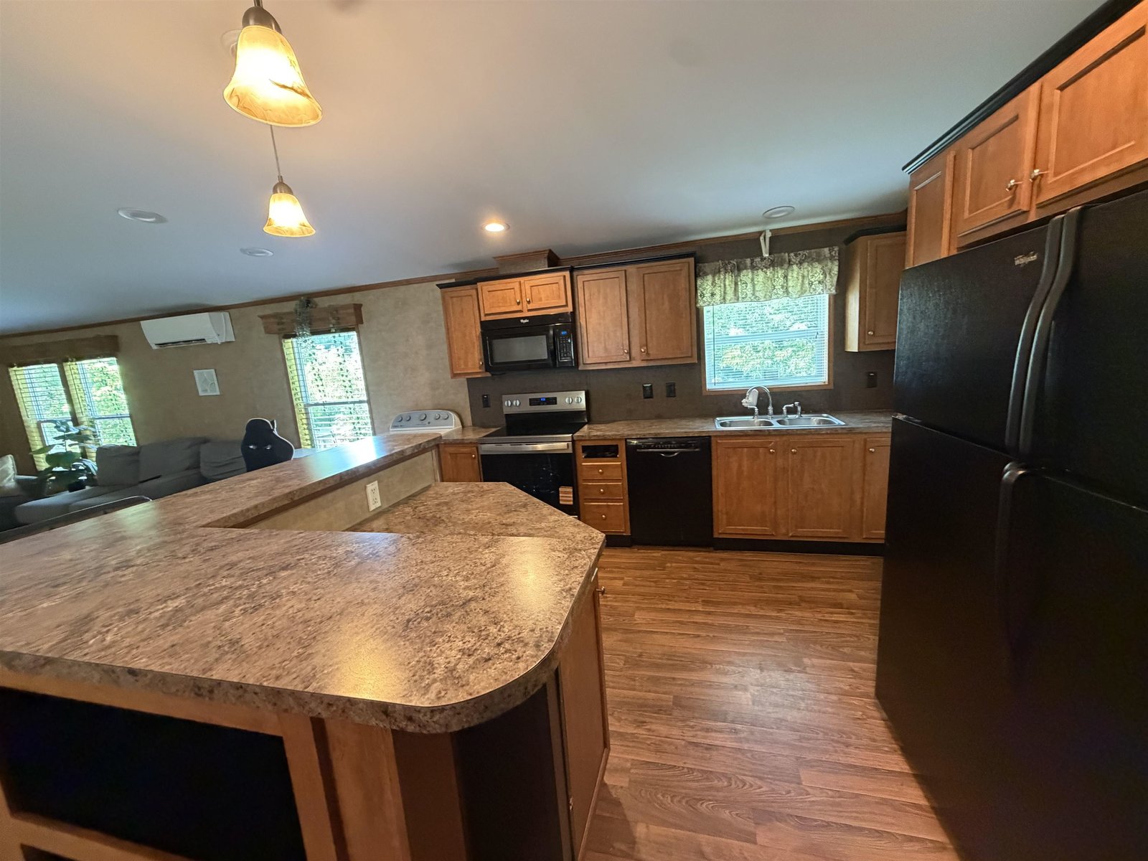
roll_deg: +5.9
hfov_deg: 102.1
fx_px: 464
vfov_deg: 85.7
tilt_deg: -9.1
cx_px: 574
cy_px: 430
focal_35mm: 14
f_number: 2.2
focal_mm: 2.22
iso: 640
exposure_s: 1/60
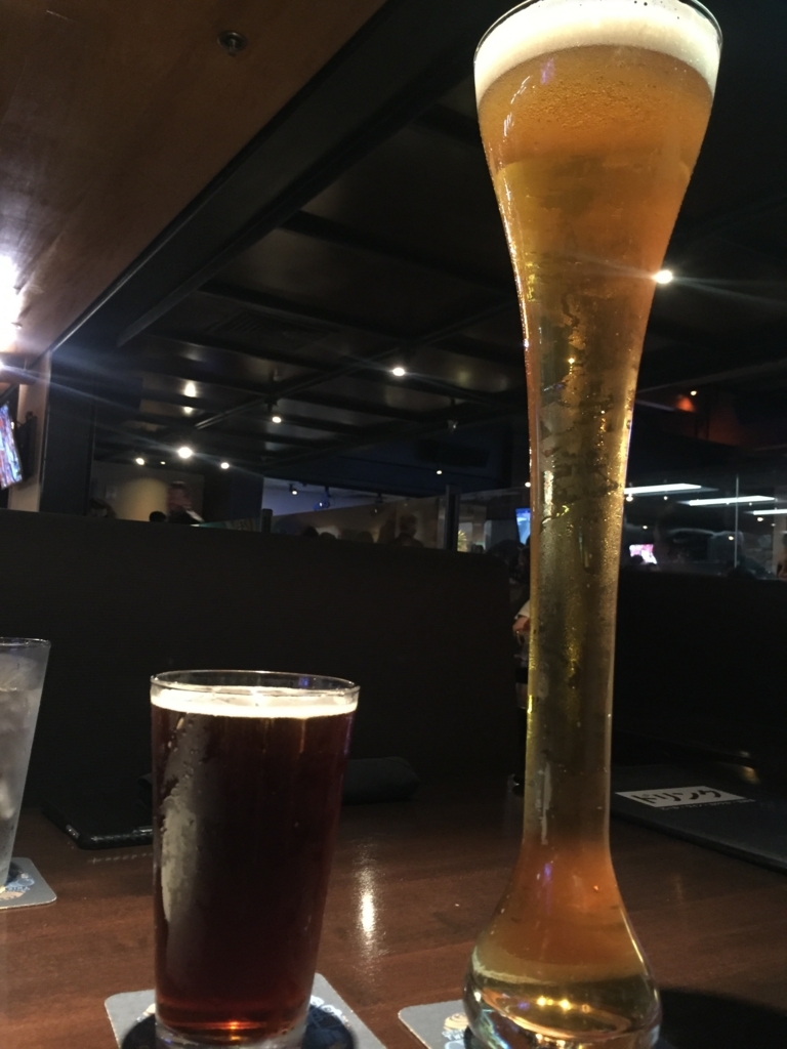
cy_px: 524
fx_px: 879
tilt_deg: +5.1
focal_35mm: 29
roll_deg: -3.4
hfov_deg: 48.2
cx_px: 394
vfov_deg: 61.7
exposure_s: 1/15
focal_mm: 4.15
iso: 500
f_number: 2.2
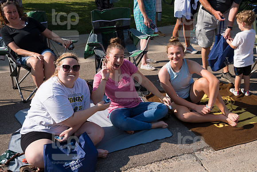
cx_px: 128
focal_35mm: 44
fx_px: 314
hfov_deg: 44.5
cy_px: 86
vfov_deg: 30.5
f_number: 6.3
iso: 320
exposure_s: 1/800
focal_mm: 44
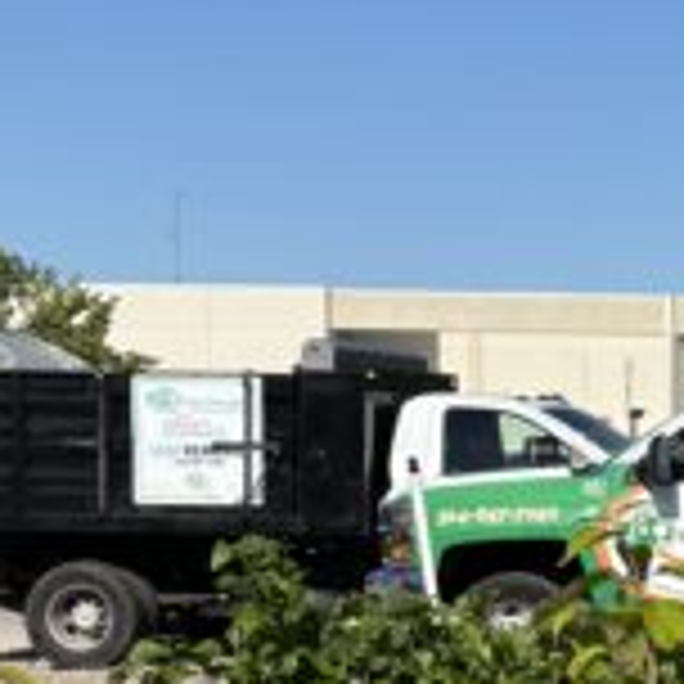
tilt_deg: -4.2
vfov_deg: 14.9
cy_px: 594
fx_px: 2593
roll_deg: -0.7
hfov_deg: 13.5
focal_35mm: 116
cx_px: 1220
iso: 50
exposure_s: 1/4255
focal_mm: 5.96
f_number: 1.6
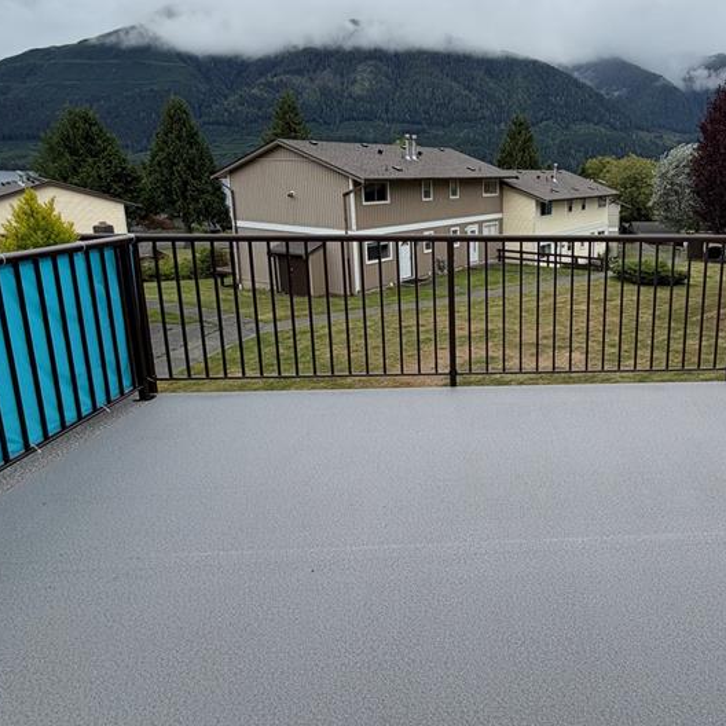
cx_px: 553
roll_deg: -0.7
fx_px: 569
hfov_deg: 61.1
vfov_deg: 64.2
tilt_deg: -11.5
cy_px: 275
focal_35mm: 24
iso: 40
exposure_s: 1/644
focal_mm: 2.22
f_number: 2.2
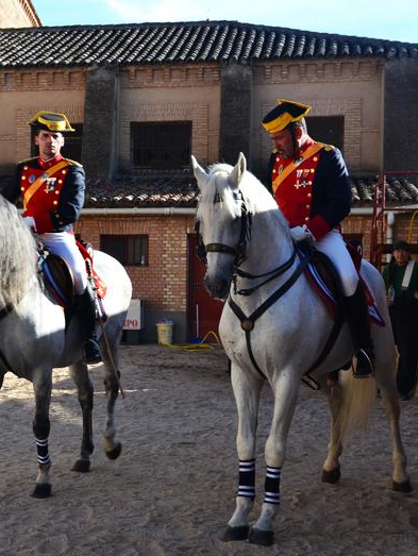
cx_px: 139
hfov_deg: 22.2
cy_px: 281
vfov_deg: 29.4
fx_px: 1061
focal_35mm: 66
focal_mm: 30
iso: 250
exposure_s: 1/125
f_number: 9
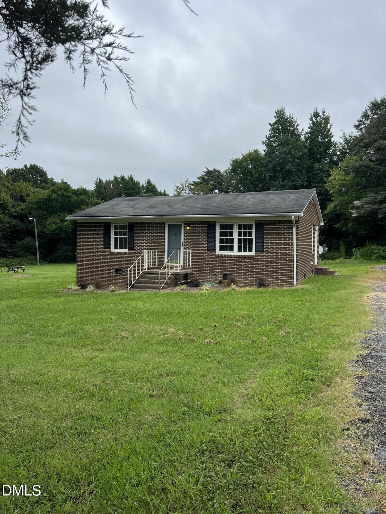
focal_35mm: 26
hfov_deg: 53.1
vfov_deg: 67.3
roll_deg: -0.2
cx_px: 193
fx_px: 387
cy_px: 257
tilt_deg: -0.8
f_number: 1.5
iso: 50
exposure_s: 1/2994
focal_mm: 5.7
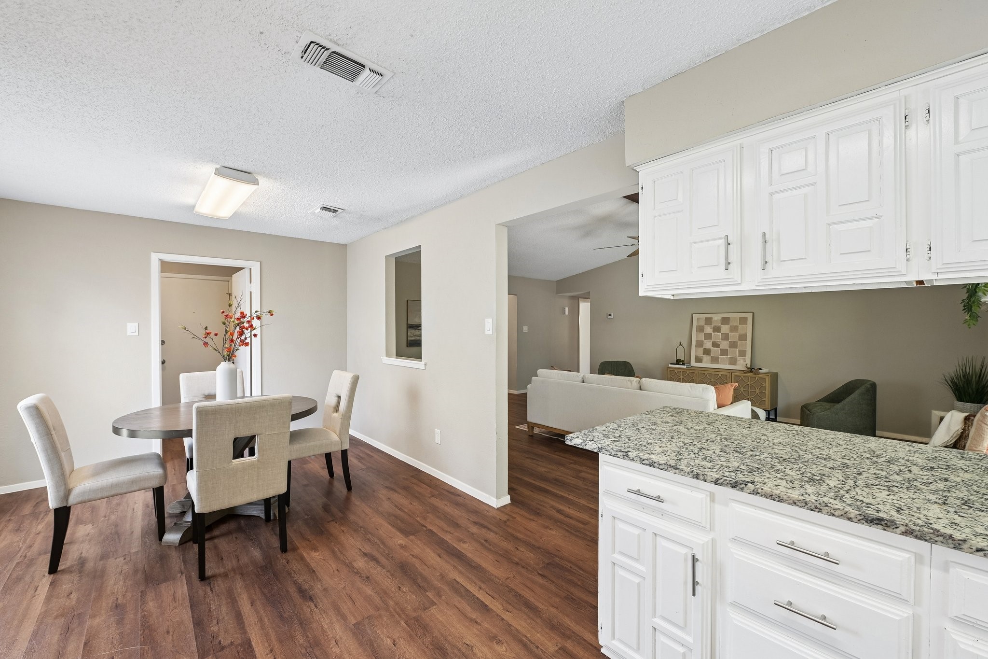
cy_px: 330
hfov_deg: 104.3
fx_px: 384
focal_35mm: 14
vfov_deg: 81.2
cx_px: 494
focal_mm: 14
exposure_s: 1/15
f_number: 8
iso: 400
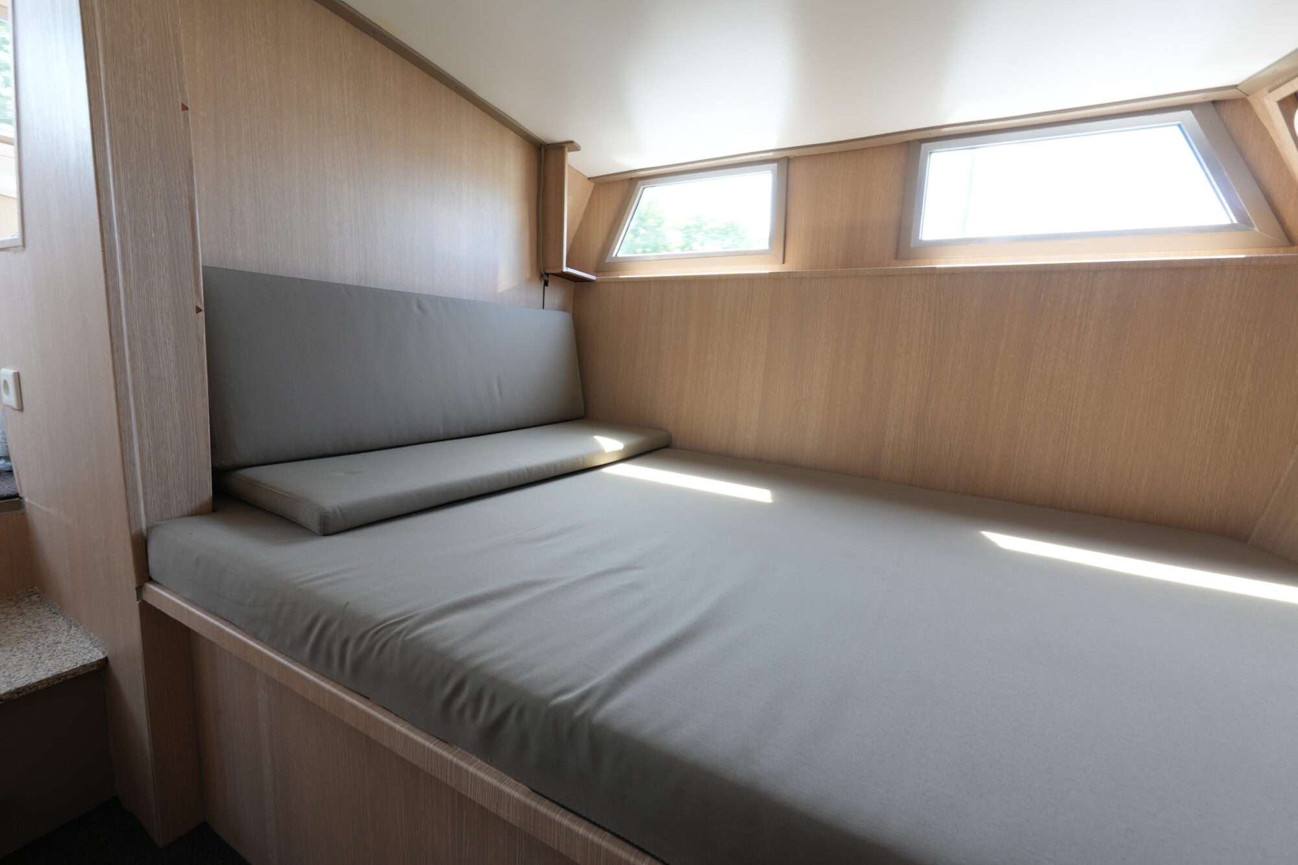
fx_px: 568
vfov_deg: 74.6
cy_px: 432
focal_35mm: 16
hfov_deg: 97.6
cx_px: 649
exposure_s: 1/6
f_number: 8
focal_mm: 10.5
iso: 160
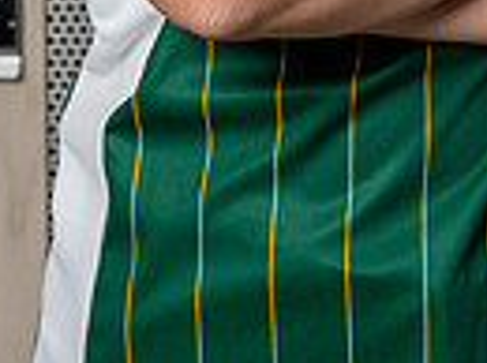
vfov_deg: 6.1
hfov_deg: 8.5
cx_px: 390
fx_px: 3272
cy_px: -453
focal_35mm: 233
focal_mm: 70
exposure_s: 1/250
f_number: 7.1
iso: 1000
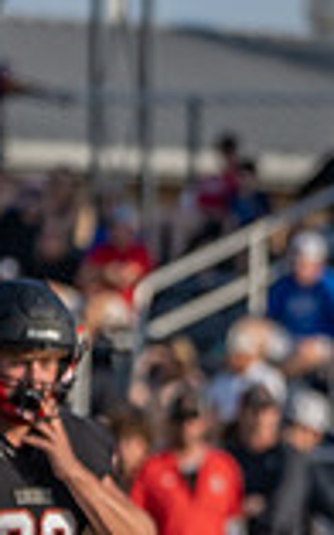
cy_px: 700
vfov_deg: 2.1
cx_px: 702
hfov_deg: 1.3
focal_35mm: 1009
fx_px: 14709
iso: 125
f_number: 5.6
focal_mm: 218
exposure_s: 1/1250
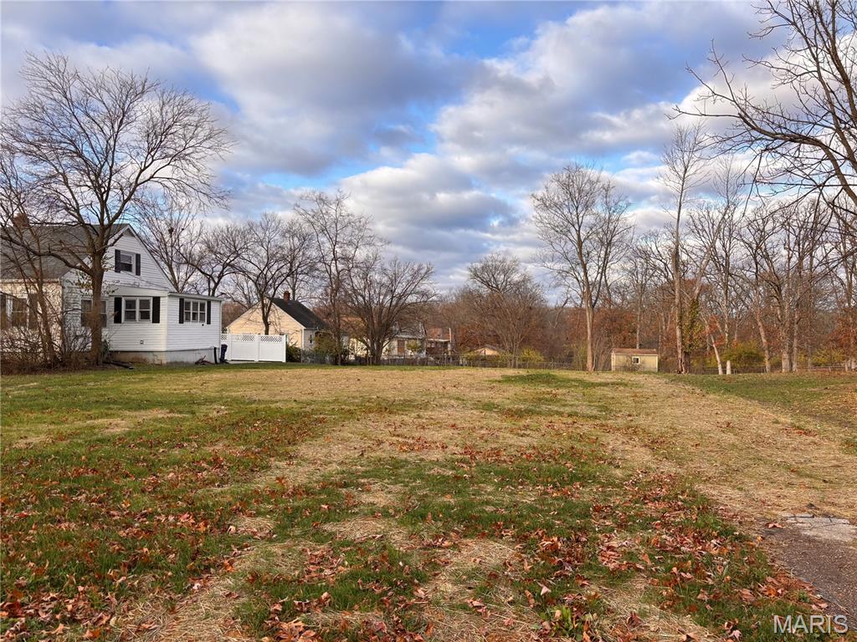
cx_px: 428
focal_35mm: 26
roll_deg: -0.7
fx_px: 644
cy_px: 321
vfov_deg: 53.1
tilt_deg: +0.0
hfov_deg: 67.3
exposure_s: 1/1248
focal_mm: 5.96
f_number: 1.6
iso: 50
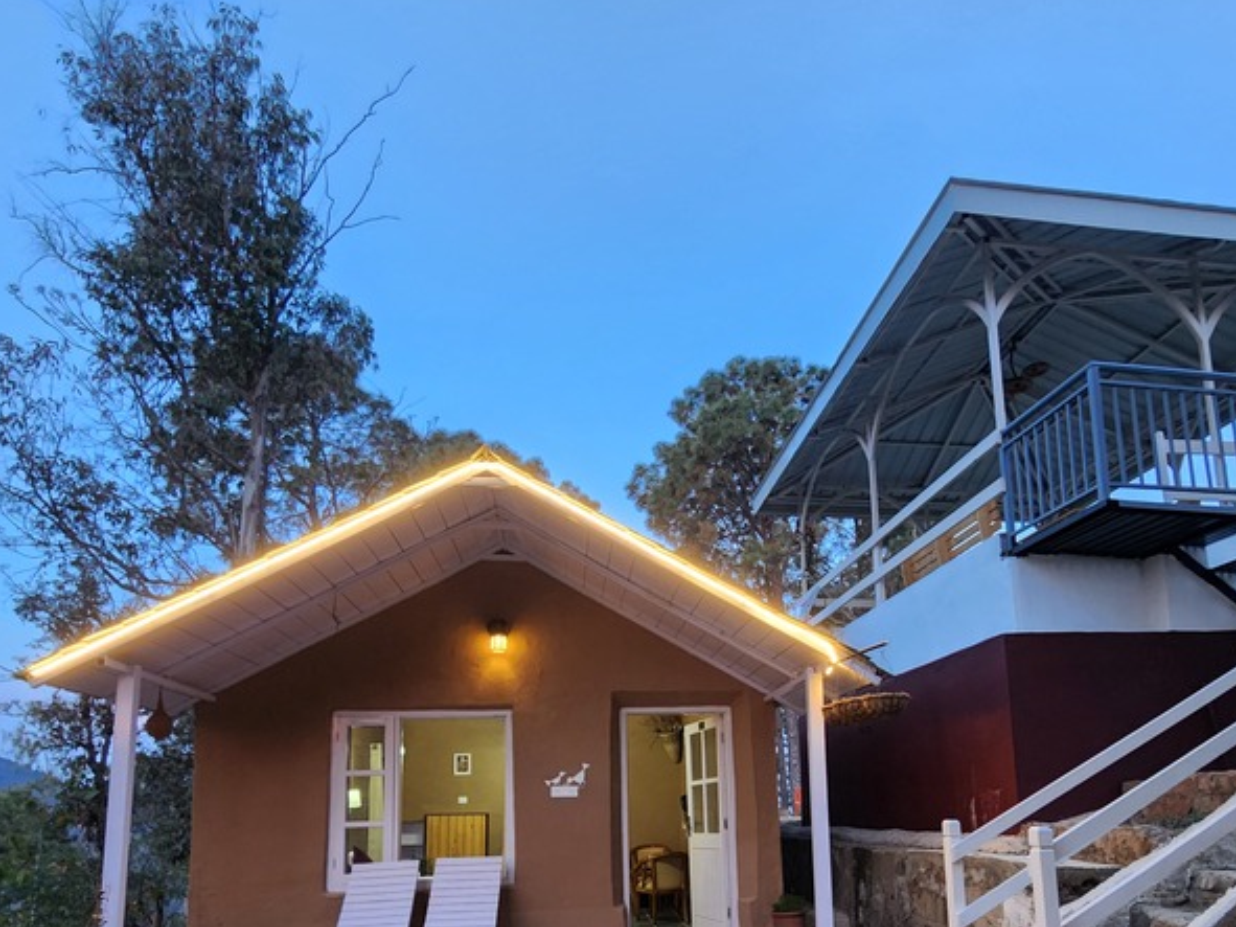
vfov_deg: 58.4
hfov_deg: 76.3
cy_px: 676
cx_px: 669
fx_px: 785
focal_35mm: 22
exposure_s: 1/50
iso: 250
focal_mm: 2.2
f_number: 2.2
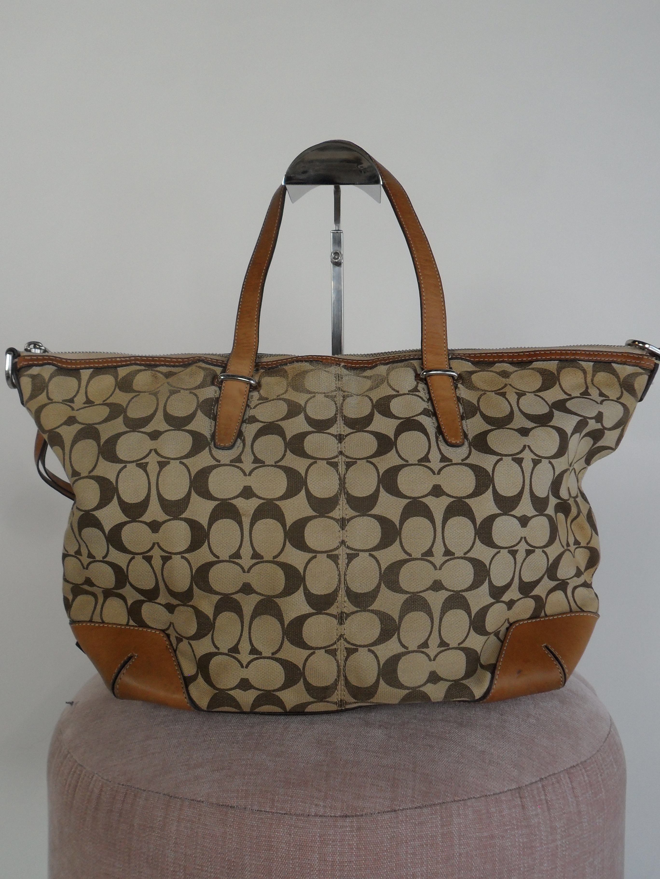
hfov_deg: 44.2
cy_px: 440
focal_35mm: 32
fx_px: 813
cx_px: 330
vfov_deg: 56.8
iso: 100
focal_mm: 5.7
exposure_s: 1/90
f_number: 3.7
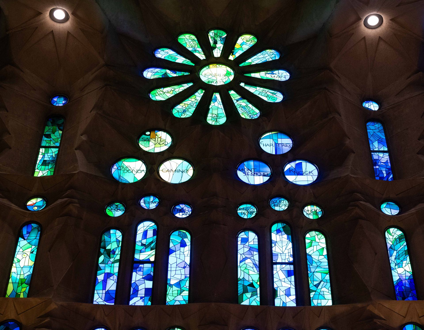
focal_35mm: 60
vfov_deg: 25.0
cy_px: 165
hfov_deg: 31.8
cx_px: 248
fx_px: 744
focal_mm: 54
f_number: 5.6
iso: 8000
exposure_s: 1/400
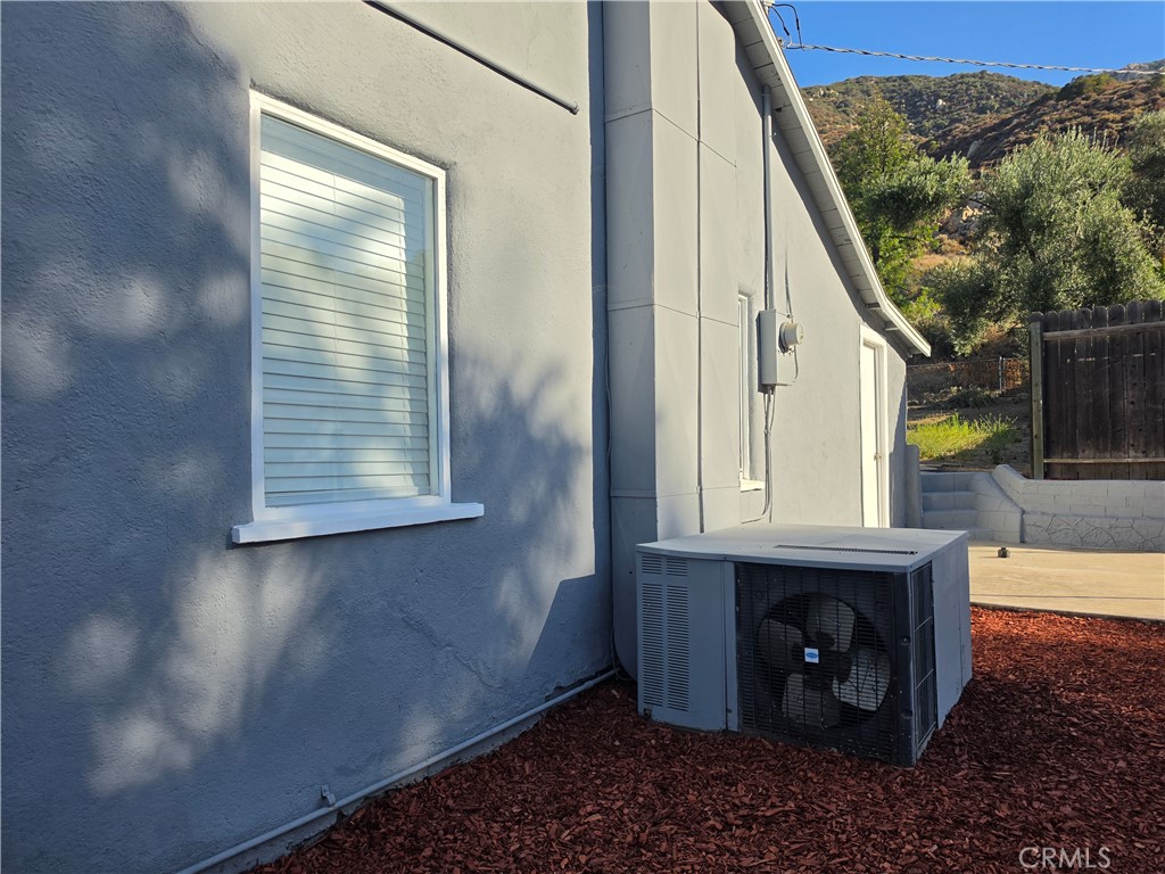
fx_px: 774
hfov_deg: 73.9
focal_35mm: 23
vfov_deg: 58.9
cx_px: 582
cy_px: 437
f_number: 1.4
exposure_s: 1/5955
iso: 64
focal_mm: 6.5
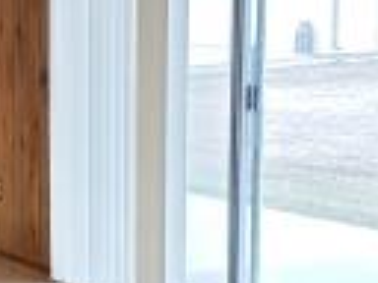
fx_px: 1420
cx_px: -89
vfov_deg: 11.4
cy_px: 206
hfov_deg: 14.6
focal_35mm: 130
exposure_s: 1/60
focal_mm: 4.3
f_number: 1.5
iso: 250
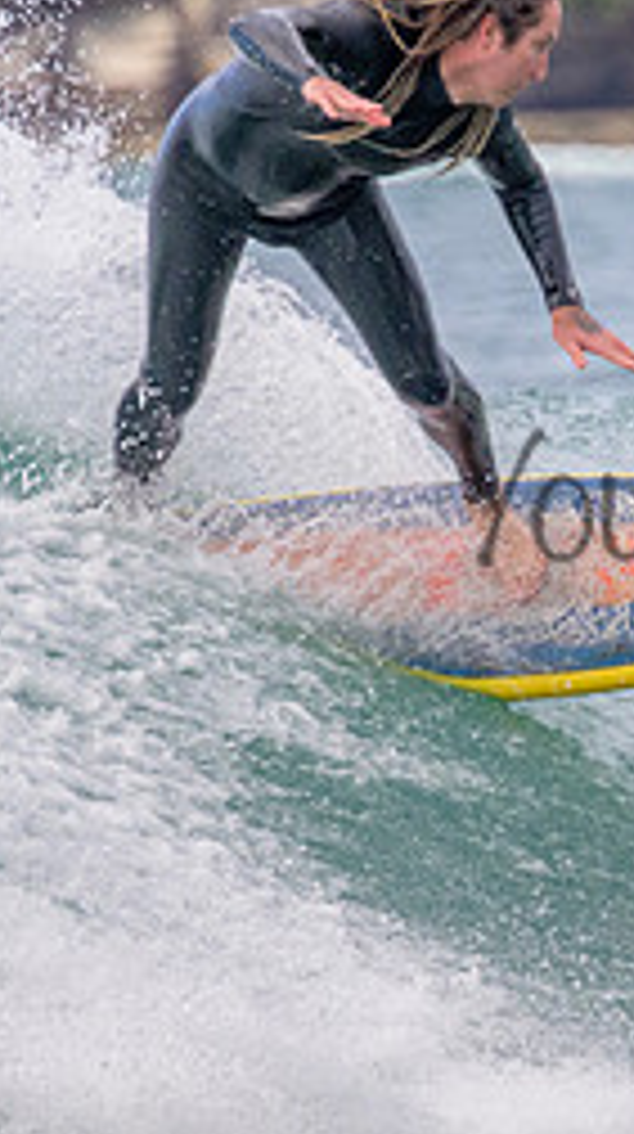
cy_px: 457
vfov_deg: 1.1
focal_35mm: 1933
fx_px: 58004
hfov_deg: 0.6
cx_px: 922
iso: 2200
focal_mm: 800
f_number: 11
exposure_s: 1/2000
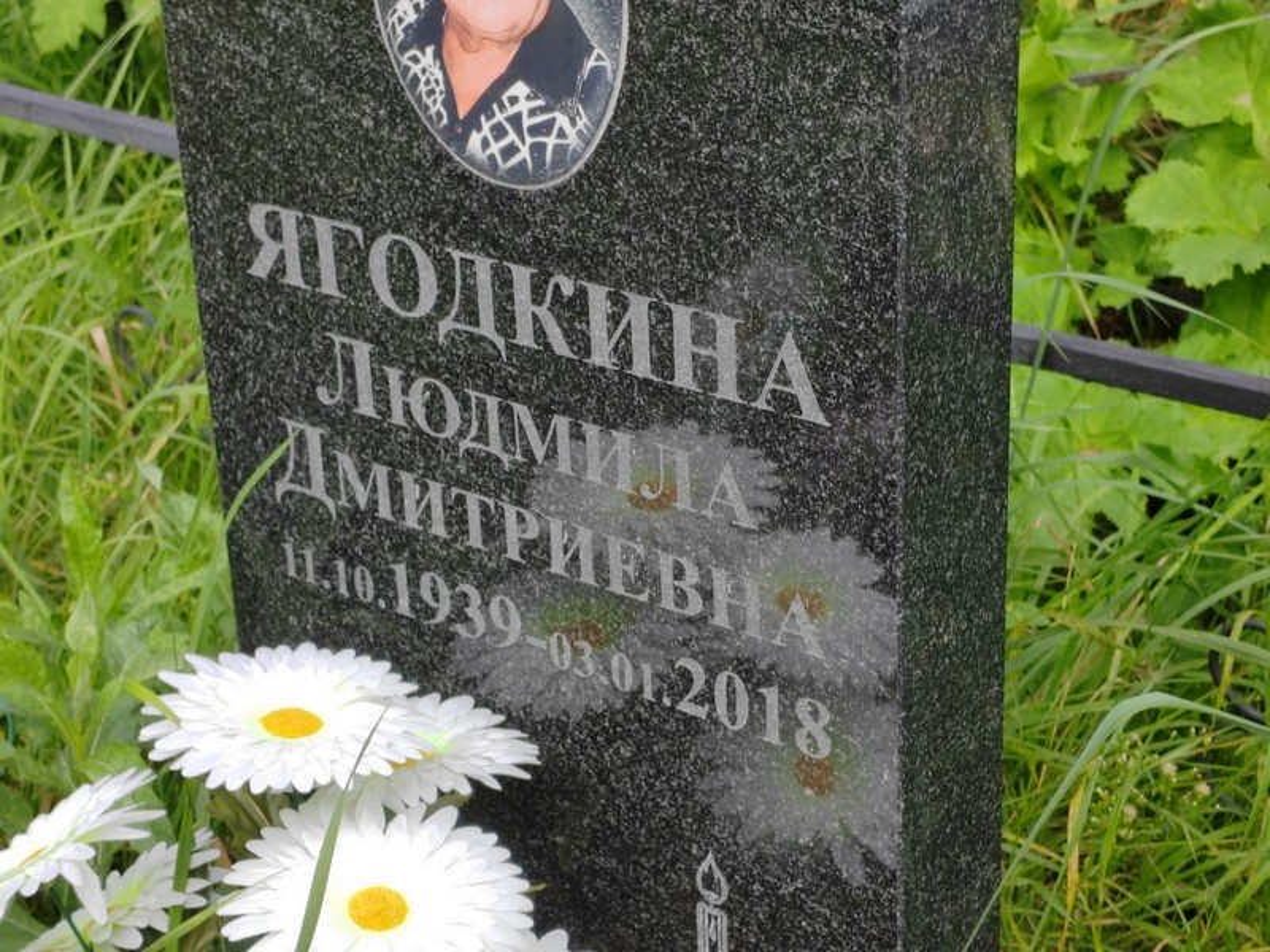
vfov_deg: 19.1
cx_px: 635
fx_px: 2825
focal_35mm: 77
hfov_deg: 25.3
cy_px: 476
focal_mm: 5.52
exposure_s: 1/570
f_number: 1.9
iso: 100
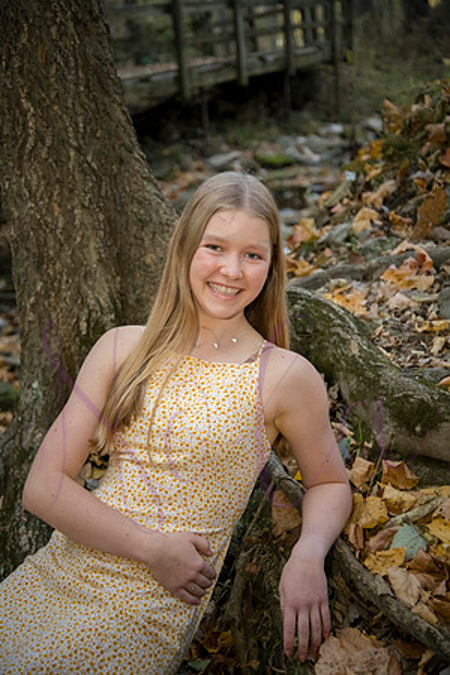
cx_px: 225
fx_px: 1162
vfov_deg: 32.4
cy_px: 338
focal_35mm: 62
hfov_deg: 21.9
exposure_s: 1/320
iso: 800
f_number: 4.5
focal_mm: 62
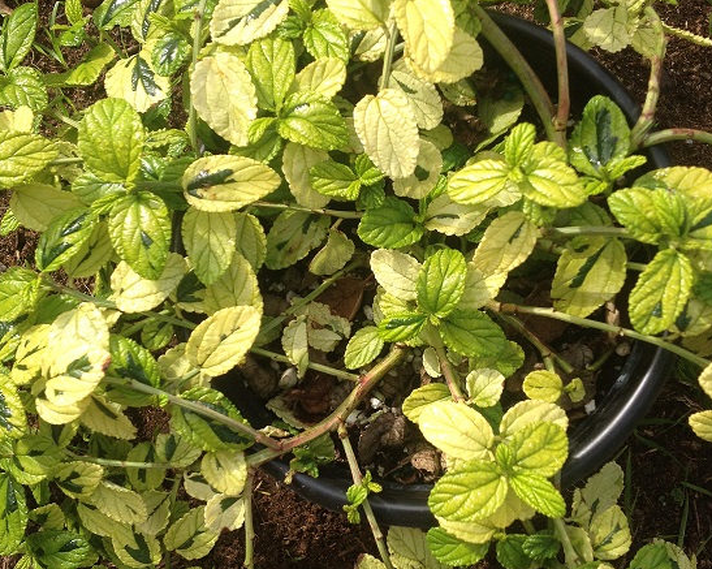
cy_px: 301
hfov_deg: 36.6
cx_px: 324
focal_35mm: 51
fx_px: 1074
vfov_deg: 29.7
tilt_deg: -77.6
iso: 50
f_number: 2.4
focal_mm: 4.28
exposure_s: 1/708
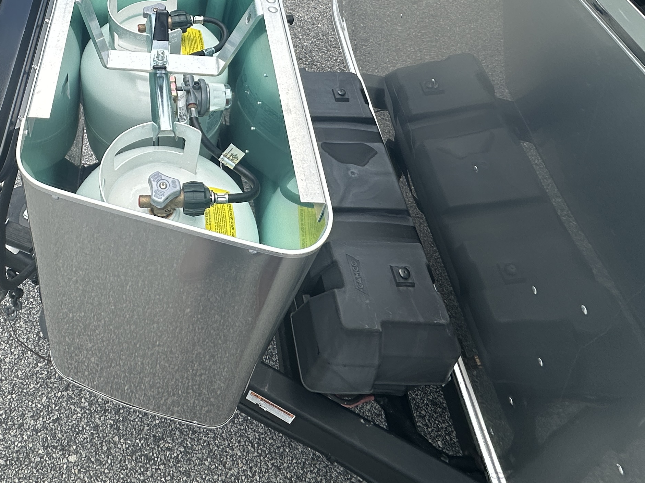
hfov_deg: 56.3
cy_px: -3
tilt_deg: -40.5
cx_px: 143
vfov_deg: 40.7
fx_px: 559
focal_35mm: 30
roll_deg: -0.4
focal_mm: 2.22
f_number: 2.2
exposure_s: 1/1276
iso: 40
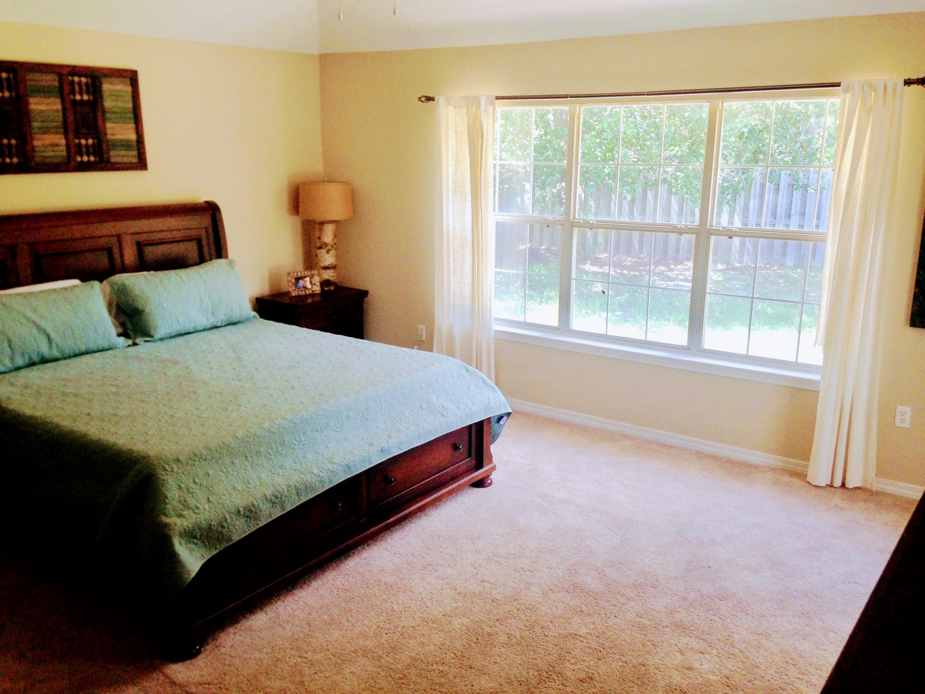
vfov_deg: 42.9
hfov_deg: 55.4
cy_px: 347
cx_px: 462
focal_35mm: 33
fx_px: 882
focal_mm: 4.12
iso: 80
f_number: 2.4
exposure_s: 1/120
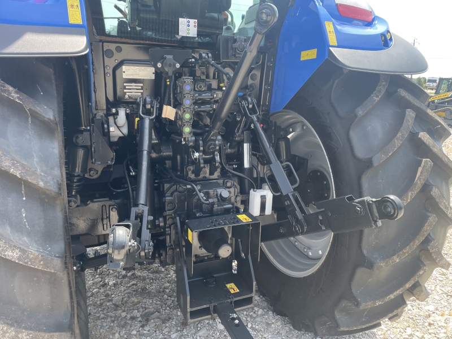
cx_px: 226
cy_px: 170
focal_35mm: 26
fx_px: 339
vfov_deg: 53.1
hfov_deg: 67.3
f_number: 1.6
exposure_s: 1/404
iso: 32
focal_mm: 4.2
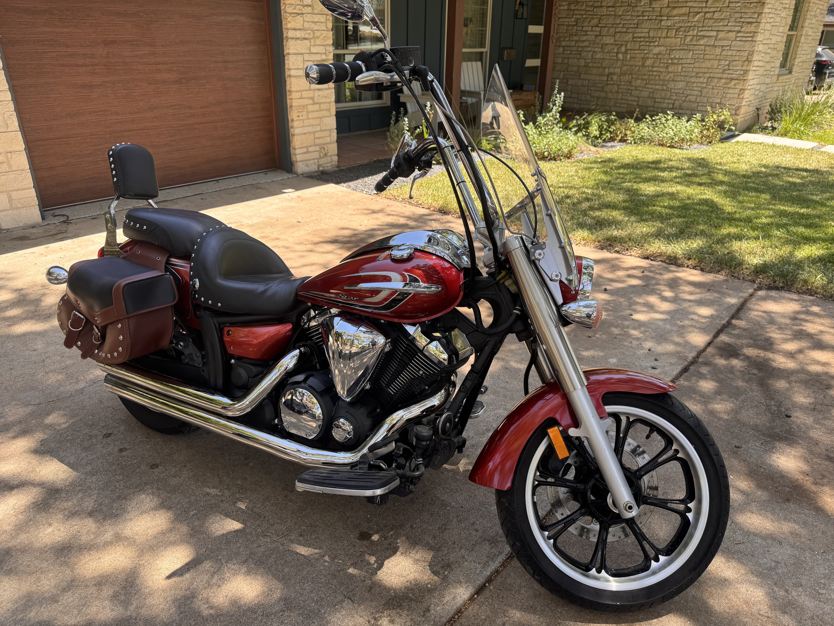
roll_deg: -1.2
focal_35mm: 24
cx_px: 417
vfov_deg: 56.8
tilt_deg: -27.3
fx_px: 578
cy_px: 313
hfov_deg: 71.6
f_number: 1.78
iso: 80
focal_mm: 6.76
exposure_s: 1/633
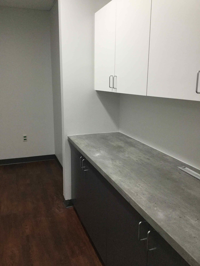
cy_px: 133
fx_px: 239
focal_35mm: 31
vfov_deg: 58.4
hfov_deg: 45.4
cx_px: 100
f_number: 2.4
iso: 40
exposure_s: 1/30
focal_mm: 3.3
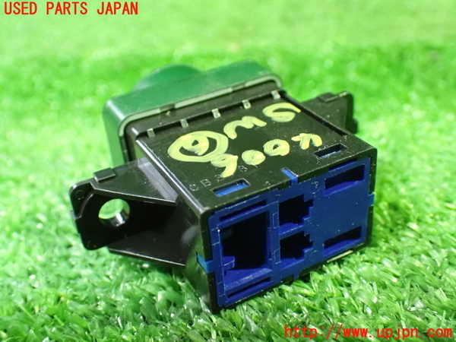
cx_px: 228
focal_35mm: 44
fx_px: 580
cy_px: 171
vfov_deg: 32.9
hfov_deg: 42.9
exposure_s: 1/30
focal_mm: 7.84
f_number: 2.9
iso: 1600
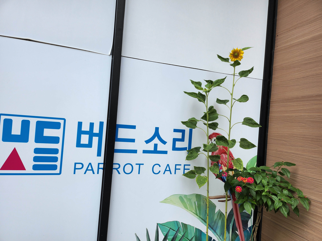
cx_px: 161
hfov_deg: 71.6
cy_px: 120
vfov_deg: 56.8
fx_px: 223
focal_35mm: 24
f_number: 1.8
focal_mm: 5
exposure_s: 1/1834
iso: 50
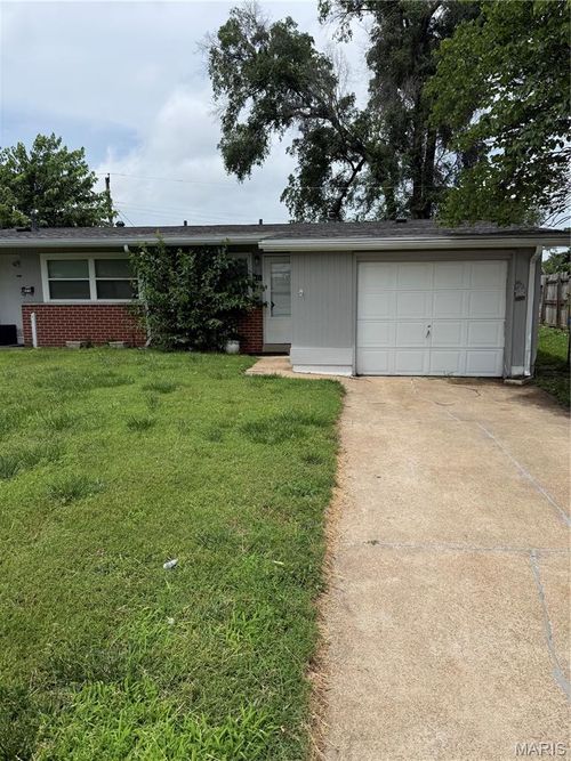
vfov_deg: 71.6
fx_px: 528
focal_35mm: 24
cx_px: 286
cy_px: 380
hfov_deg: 56.8
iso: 80
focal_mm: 6.76
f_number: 1.78
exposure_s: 1/6173
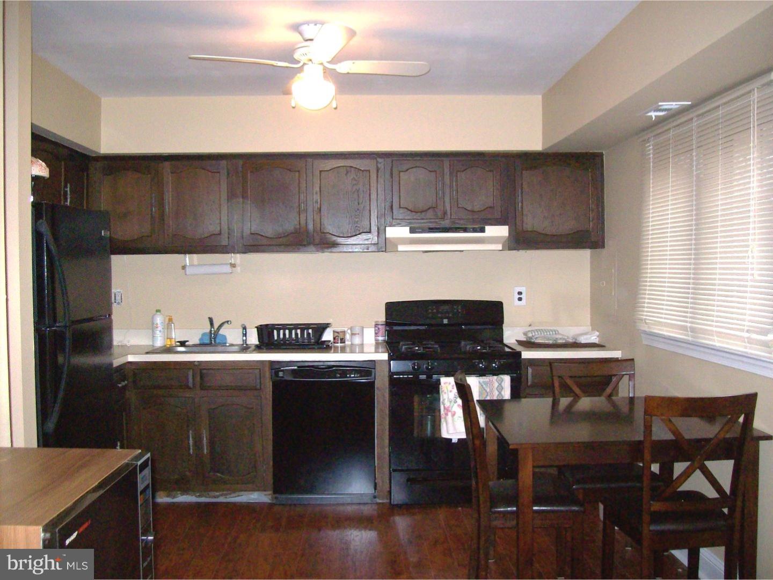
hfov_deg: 51.4
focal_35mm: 36
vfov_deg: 39.7
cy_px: 290
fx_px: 804
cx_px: 386
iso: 200
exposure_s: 1/64
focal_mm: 6
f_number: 2.7
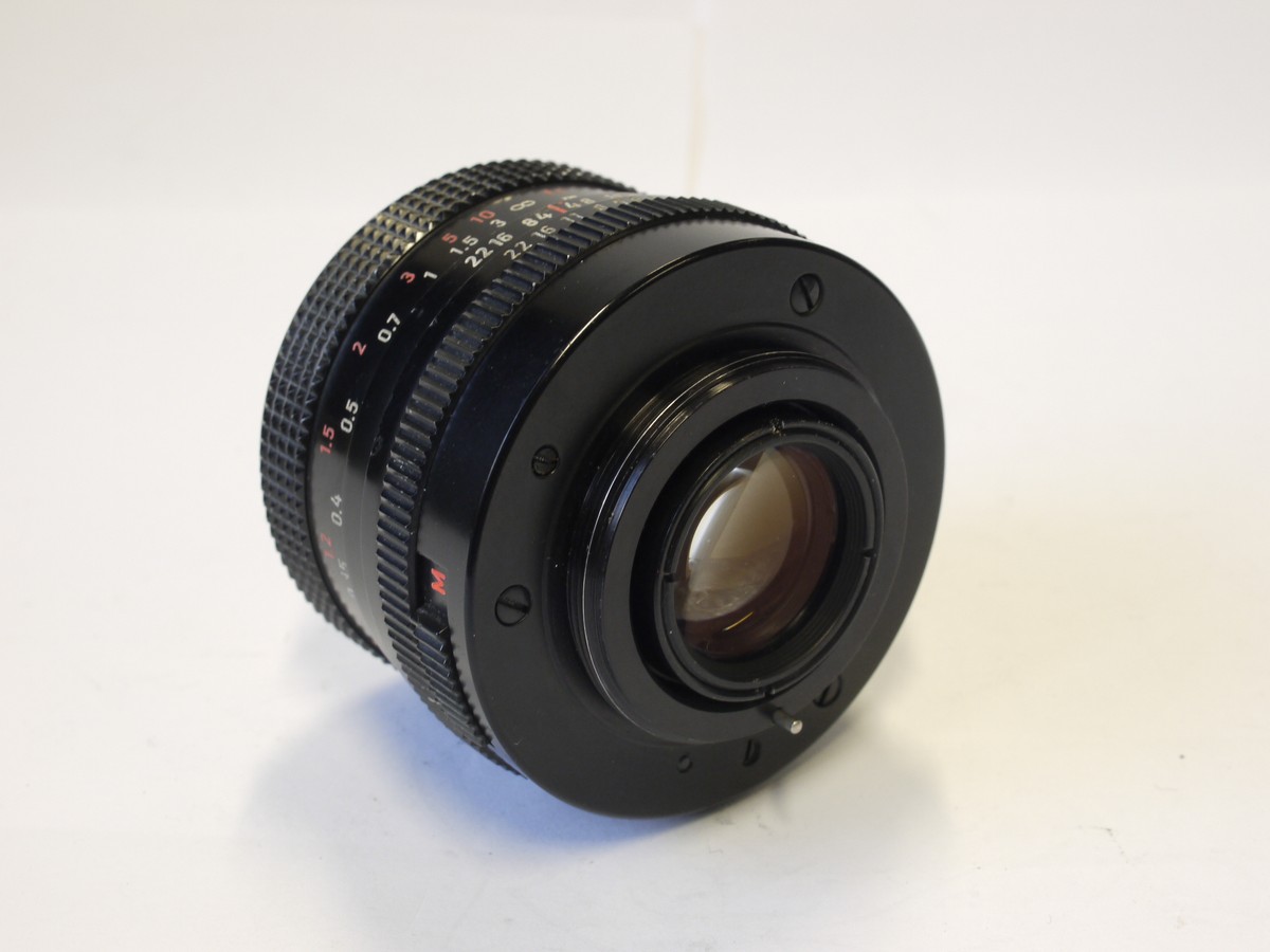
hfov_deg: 32.2
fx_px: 2201
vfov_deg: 24.4
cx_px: 635
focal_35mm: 60
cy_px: 476
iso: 400
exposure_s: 1/15
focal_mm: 30
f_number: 9
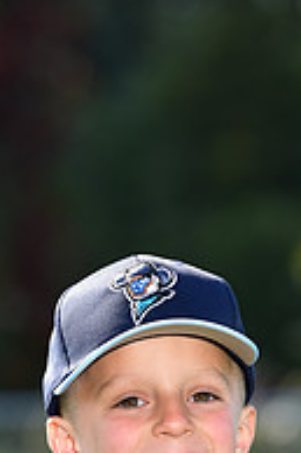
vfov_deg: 3.4
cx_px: 160
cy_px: 609
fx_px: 7525
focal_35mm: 599
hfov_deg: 2.3
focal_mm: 200
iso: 80
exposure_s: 1/200
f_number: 5
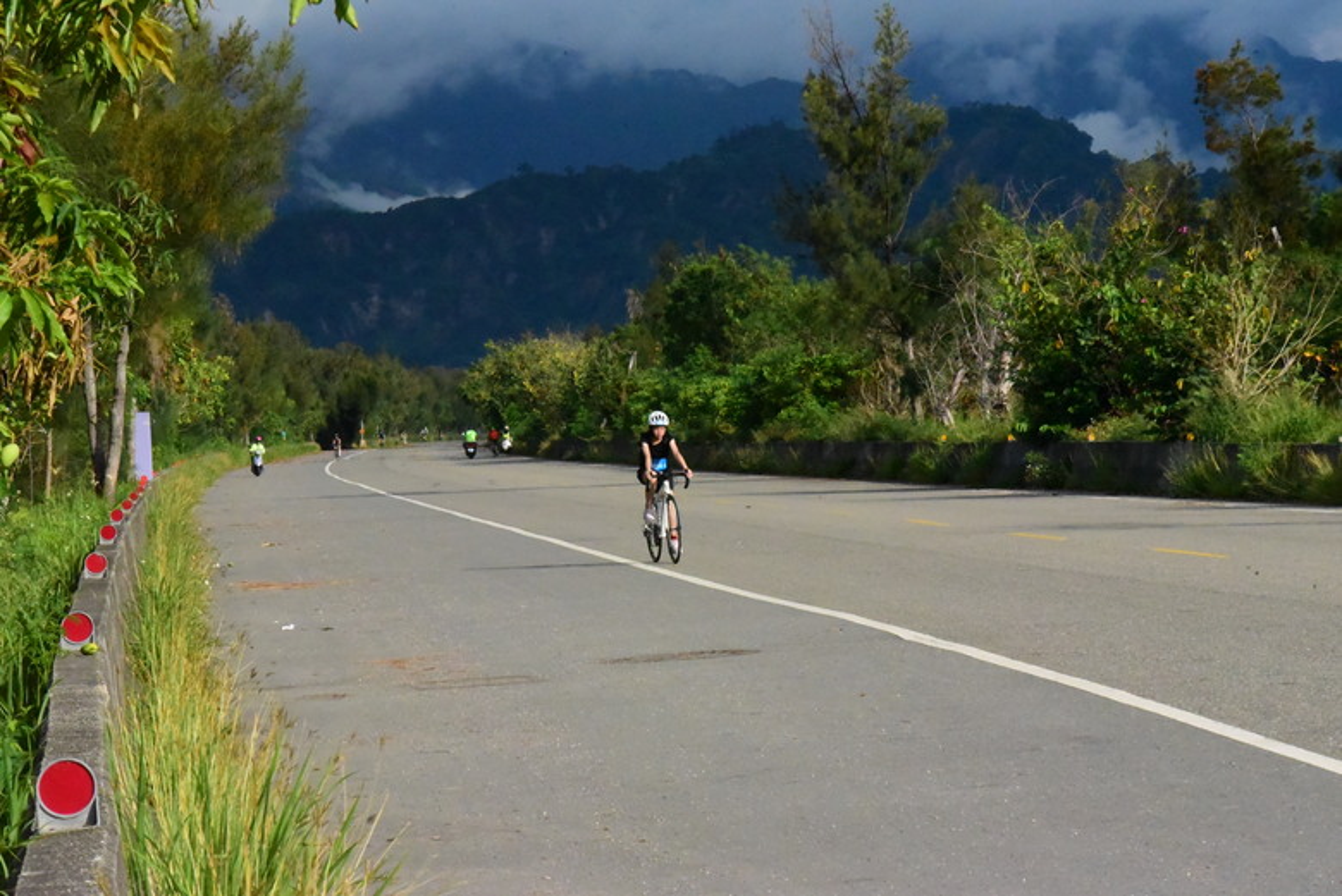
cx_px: 671
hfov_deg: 12.4
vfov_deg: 8.3
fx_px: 6154
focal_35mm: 165
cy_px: 448
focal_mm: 165
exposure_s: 1/4000
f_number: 29
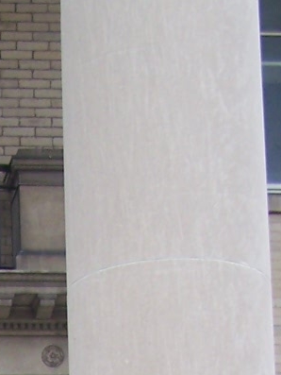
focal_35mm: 196
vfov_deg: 9.2
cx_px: -157
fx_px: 2120
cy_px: 844
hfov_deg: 7.4
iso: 64
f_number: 2.8
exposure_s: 1/50
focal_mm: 6.3
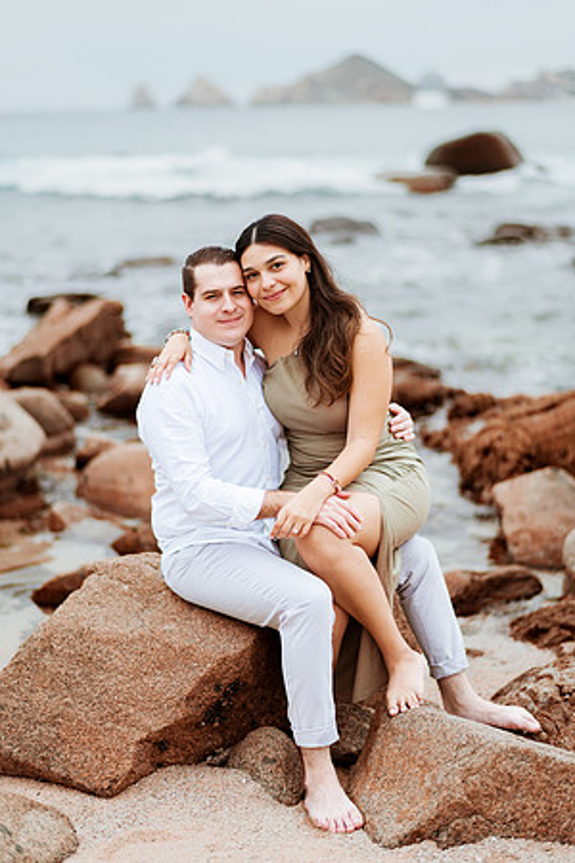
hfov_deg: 23.4
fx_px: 1389
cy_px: 432
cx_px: 288
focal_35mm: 58
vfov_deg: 34.5
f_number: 1.4
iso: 125
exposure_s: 1/1000
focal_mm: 58
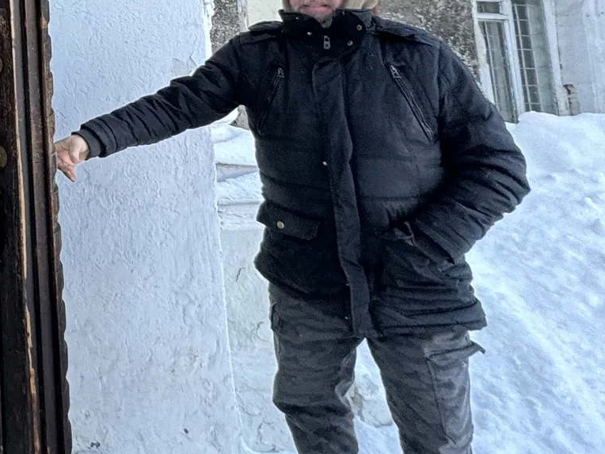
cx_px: -341
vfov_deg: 28.7
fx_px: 769
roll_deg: -0.3
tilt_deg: +9.5
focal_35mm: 44
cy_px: -86
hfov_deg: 27.0
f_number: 2.2
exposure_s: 1/99
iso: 64
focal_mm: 2.22
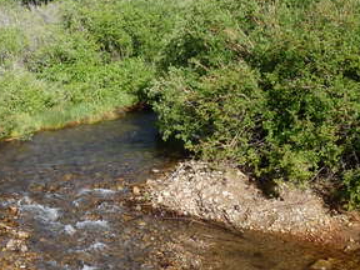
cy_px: 106
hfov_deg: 28.8
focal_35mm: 66
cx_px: 76
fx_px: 686
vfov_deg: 22.2
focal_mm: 6.8
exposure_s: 1/400
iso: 125
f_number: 4.6
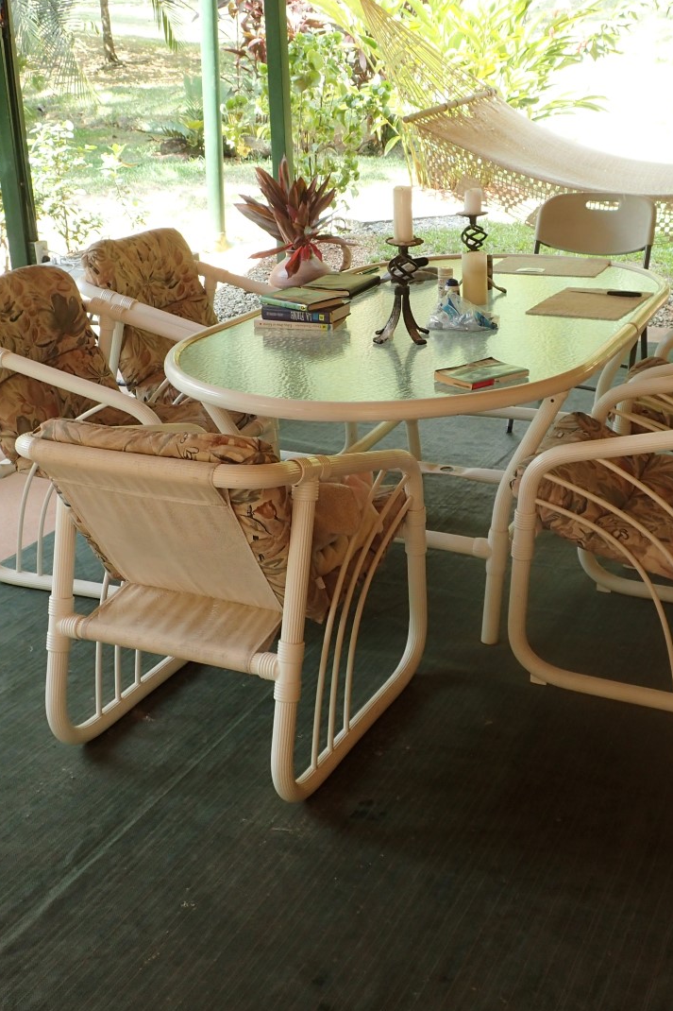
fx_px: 1178
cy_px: 503
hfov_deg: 31.8
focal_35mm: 42
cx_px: 395
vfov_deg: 46.4
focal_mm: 5.5
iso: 100
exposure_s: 1/80
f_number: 3.2
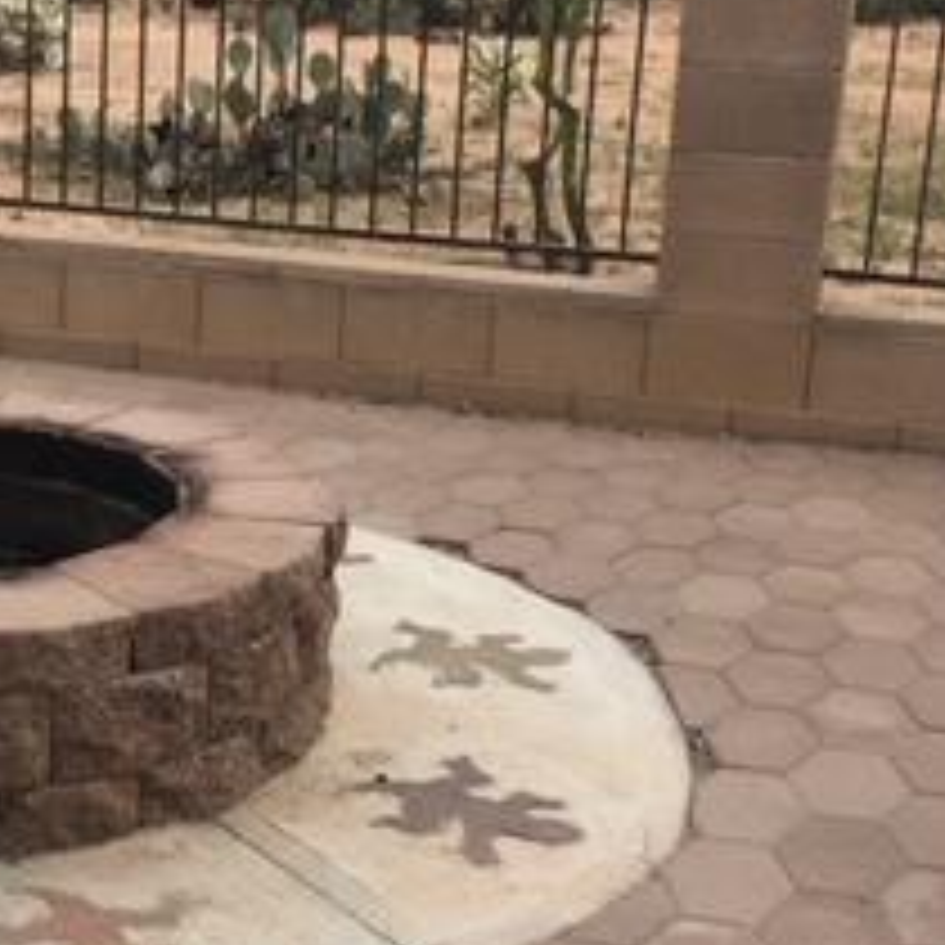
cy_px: 504
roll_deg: -1.8
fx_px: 2409
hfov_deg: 21.8
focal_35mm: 78
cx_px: 140
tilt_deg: -16.2
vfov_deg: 22.2
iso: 25
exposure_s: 1/601
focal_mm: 4.15
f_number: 2.2
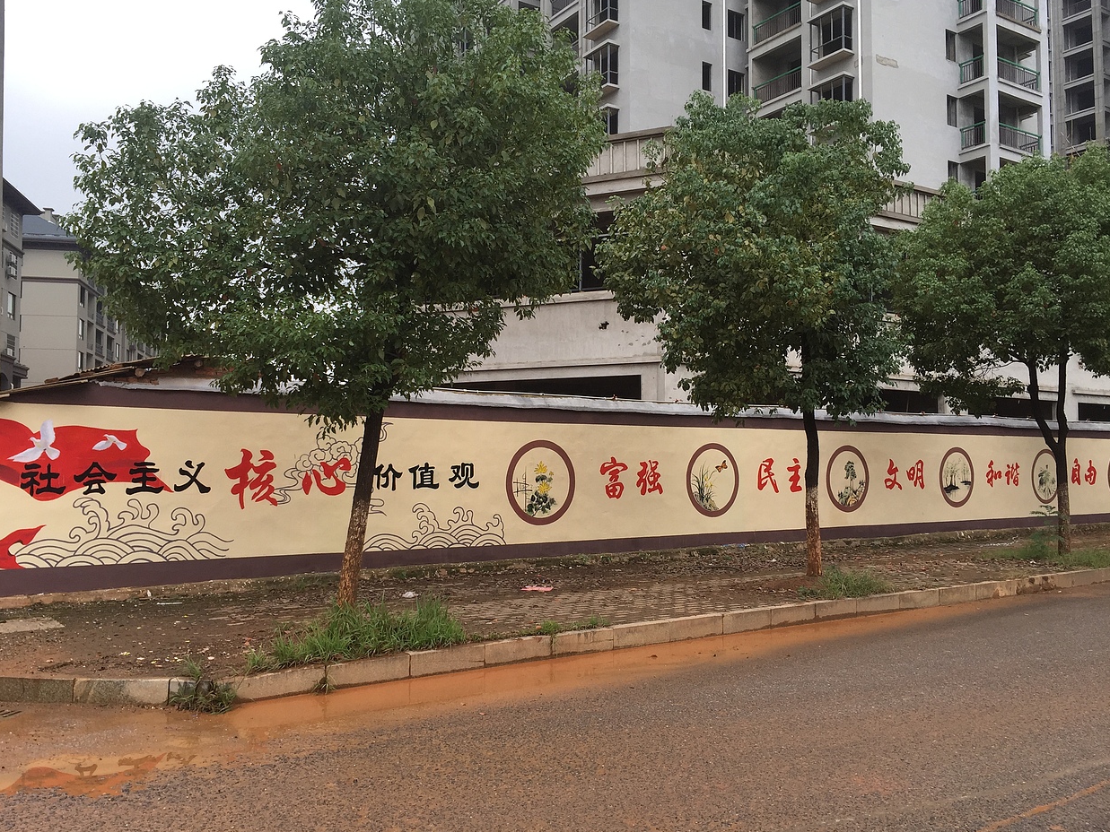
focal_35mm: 30
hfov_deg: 60.0
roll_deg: -0.9
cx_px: 541
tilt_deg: +2.0
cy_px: 422
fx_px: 962
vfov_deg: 46.8
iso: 32
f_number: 2.2
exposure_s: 1/359
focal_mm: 4.15
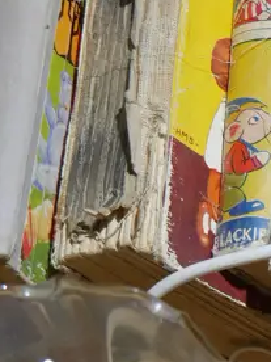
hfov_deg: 11.1
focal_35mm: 126
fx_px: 1315
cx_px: 450
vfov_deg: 15.4
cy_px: 354
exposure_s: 1/60
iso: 250
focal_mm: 17
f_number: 4
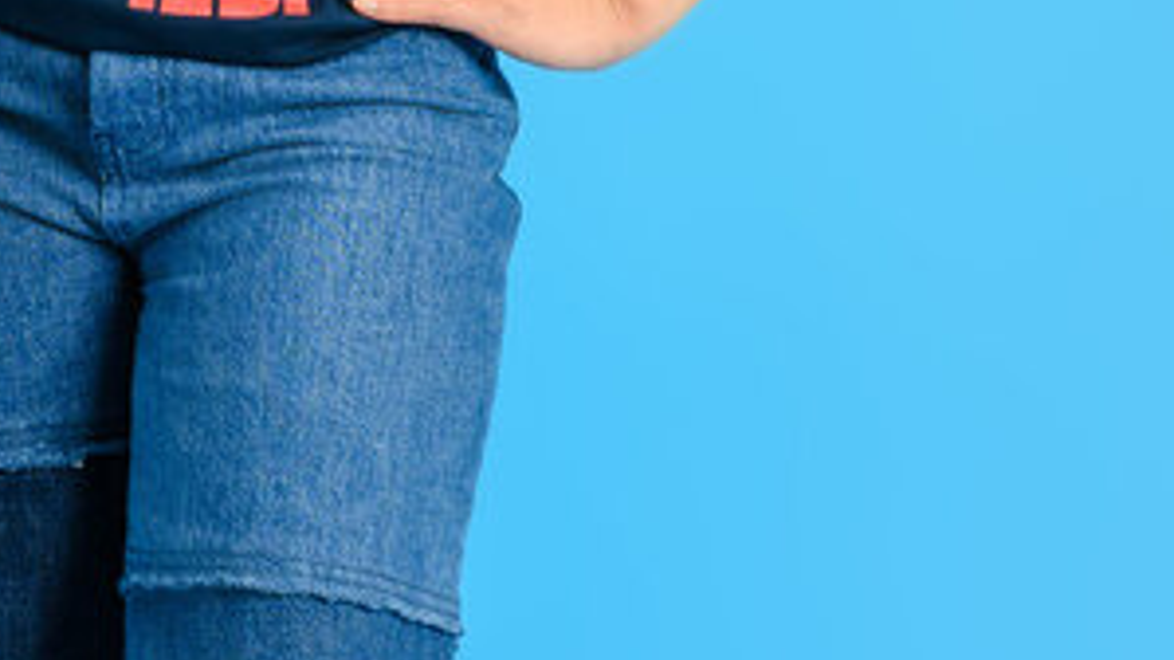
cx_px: -283
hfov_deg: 11.2
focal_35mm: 189
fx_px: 5882
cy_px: -326
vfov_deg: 6.3
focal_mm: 45
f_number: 8
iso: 320
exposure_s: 1/20
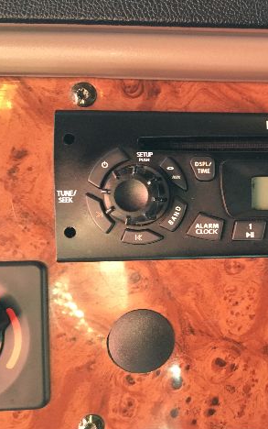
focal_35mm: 42
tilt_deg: -30.8
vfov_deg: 47.2
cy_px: 217
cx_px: 284
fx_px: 490
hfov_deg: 28.2
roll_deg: -6.1
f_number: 2.2
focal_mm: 4.15
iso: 125
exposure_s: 1/30
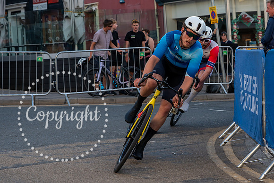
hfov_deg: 19.9
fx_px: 776
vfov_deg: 13.4
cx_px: 184
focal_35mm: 102
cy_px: 42
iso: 200
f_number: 3.5
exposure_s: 1/800
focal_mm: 59
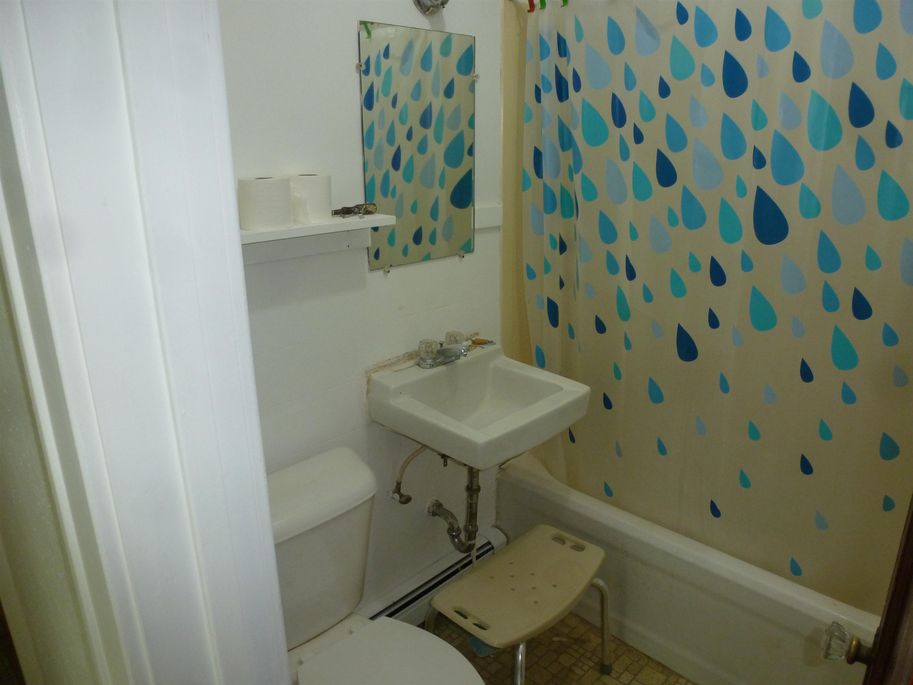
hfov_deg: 71.6
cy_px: 342
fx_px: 633
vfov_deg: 56.8
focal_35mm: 24
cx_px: 456
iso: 250
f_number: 3.3
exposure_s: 1/60
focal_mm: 4.3
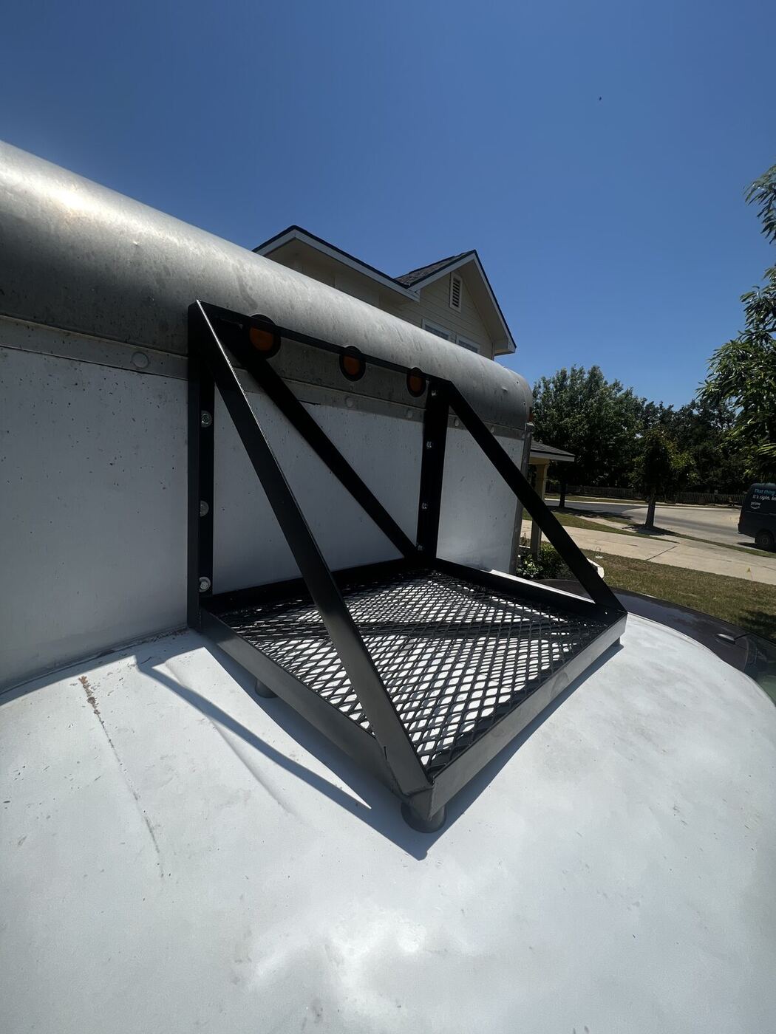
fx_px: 389
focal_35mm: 13
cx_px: 388
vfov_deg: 106.2
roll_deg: -2.1
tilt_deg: -5.8
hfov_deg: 89.9
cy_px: 517
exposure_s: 1/1597
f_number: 1.8
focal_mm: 1.57
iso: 32
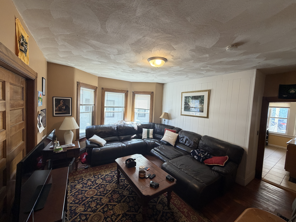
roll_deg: -2.9
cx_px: 148
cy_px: 111
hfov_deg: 102.1
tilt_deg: -2.7
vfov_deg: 85.7
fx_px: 120
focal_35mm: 14
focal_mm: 2.22
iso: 200
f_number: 2.2
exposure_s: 1/60
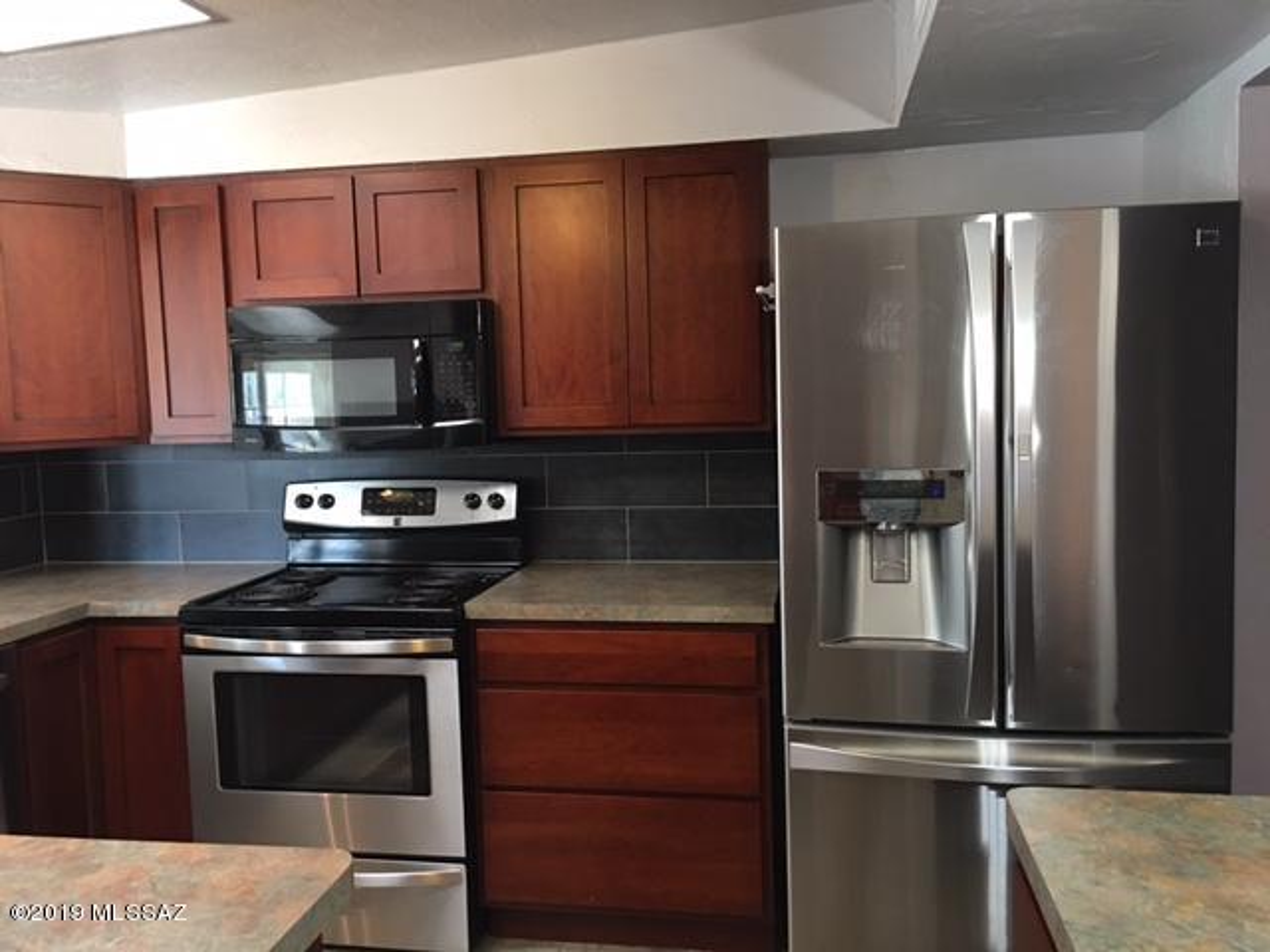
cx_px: 635
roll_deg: +2.0
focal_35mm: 29
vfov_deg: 48.2
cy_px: 476
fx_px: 1064
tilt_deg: -3.9
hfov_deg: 61.7
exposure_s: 1/15
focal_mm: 4.15
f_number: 2.2
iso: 64
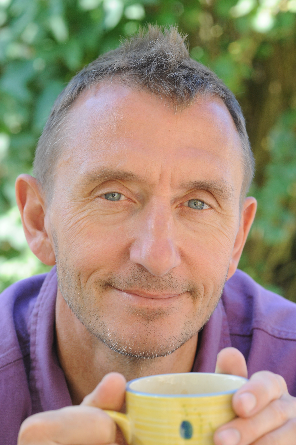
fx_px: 1297
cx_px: 148
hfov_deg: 13.0
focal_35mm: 105
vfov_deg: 19.5
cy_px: 222
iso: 1600
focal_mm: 105
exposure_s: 1/400
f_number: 10
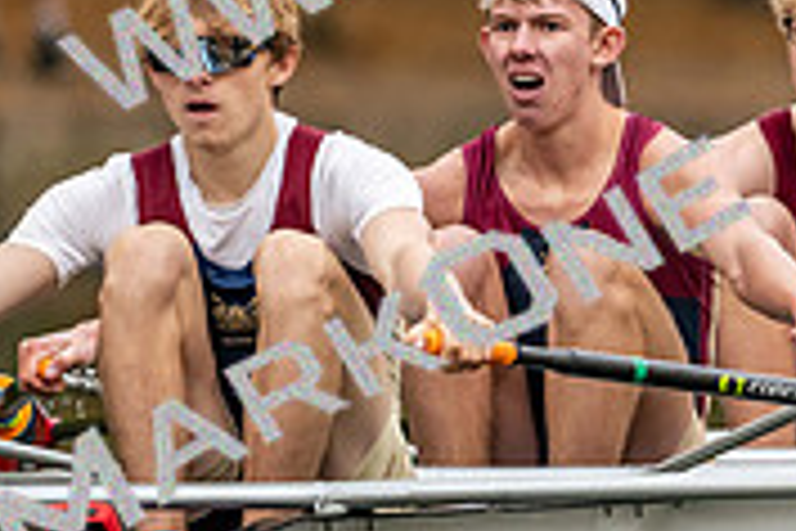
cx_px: 616
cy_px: 124
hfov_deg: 1.6
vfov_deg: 1.0
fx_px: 29030
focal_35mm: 1313
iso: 2000
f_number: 4.5
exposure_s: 1/2500
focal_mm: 400
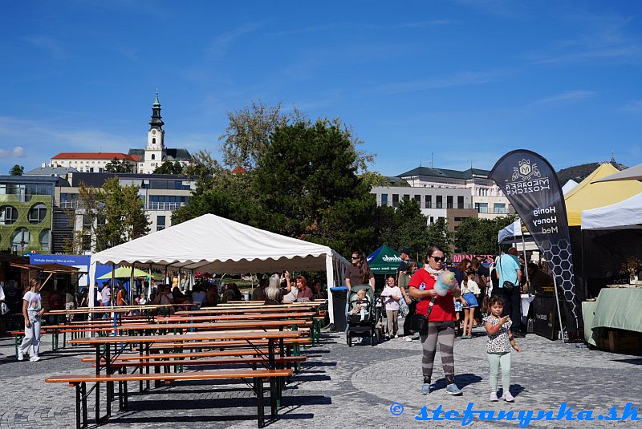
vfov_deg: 27.0
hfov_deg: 39.6
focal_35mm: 50
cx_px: 321
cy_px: 214
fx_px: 892
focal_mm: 50
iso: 100
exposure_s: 1/400
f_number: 9
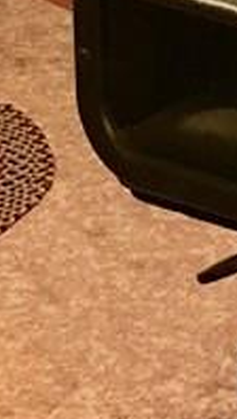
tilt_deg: -11.3
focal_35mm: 163
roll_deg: +0.9
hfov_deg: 7.4
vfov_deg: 12.1
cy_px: -328
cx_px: 286
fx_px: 1813
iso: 125
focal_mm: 4.15
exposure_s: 1/4
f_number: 2.2
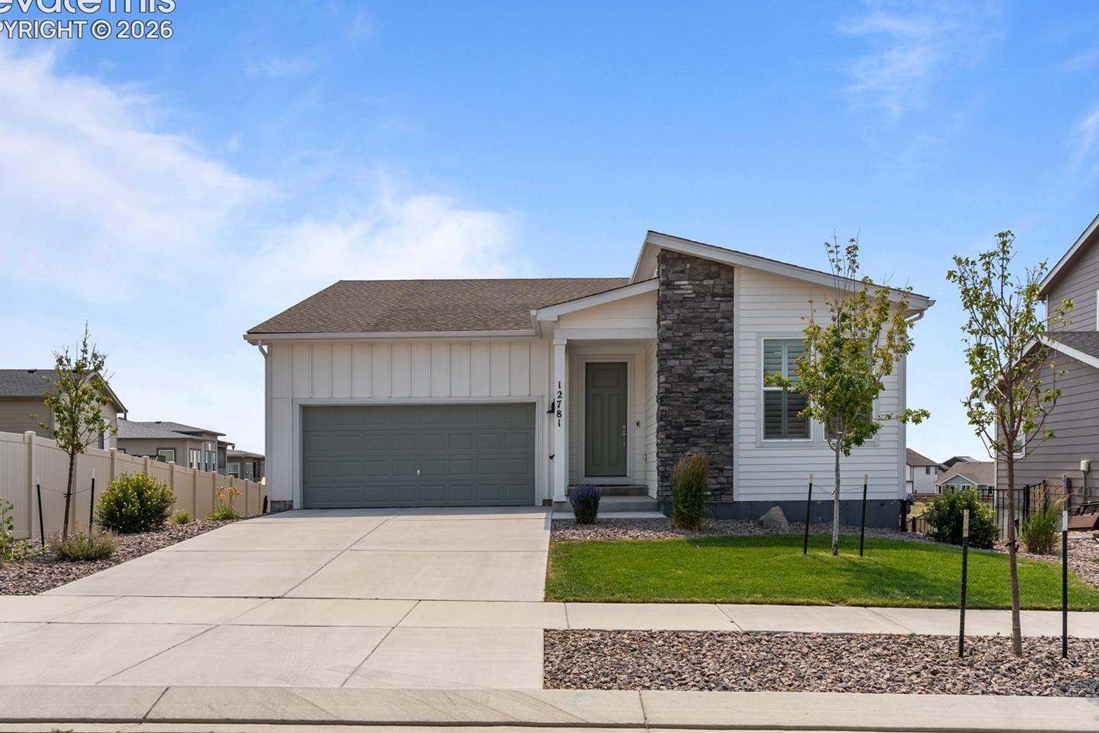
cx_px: 556
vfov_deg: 46.3
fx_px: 856
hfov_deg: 65.4
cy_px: 343
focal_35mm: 28
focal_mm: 16.7
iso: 160
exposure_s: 1/640
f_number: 8
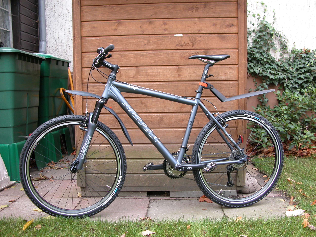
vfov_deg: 40.7
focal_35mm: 35
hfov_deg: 52.6
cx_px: 158
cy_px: 118
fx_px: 320
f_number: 2.8
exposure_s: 1/39.9
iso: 100
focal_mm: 8.9
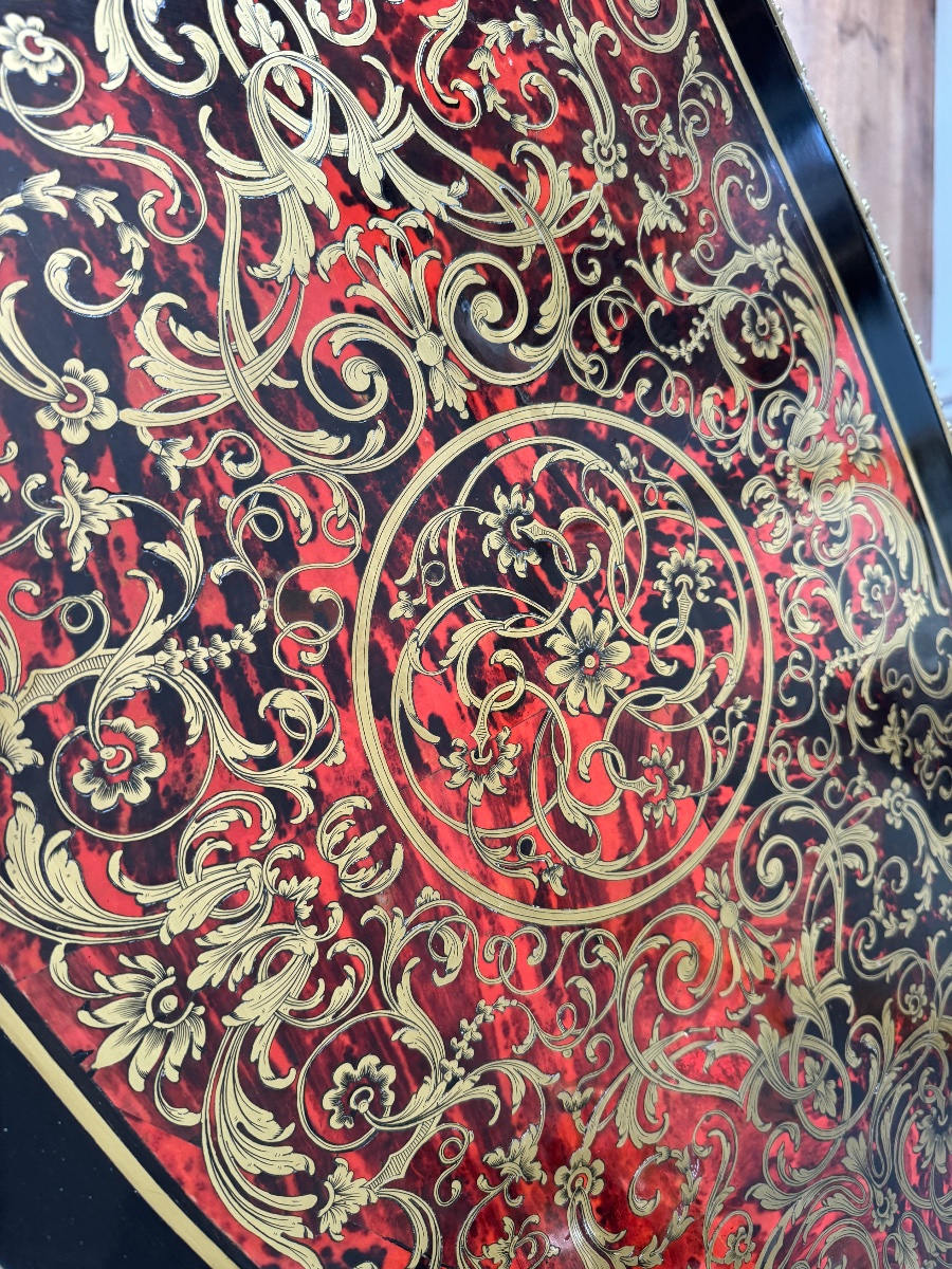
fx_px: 880
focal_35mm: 24
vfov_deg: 71.6
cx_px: 476
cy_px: 634
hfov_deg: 56.8
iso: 200
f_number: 1.78
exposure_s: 1/87
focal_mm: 6.76
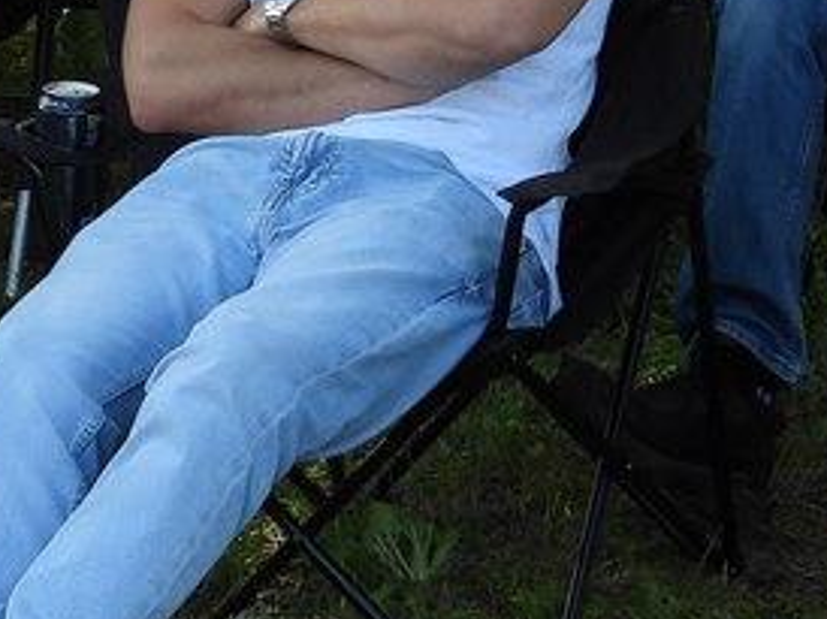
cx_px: 27
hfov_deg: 10.2
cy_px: 202
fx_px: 4607
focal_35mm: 193
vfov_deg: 7.7
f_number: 3.2
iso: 100
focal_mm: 7.9
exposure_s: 1/250
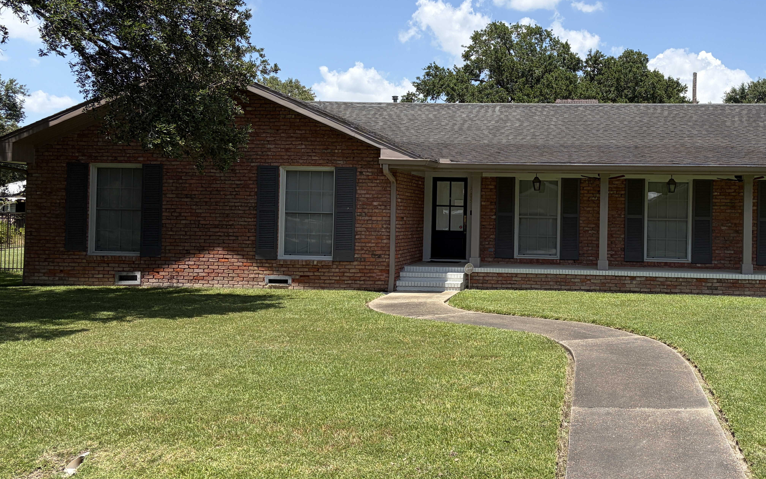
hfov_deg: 49.2
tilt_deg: +1.7
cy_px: 207
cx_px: 530
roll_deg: -0.4
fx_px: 814
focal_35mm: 39
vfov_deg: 32.7
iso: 50
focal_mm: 5.96
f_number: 1.6
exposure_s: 1/2865
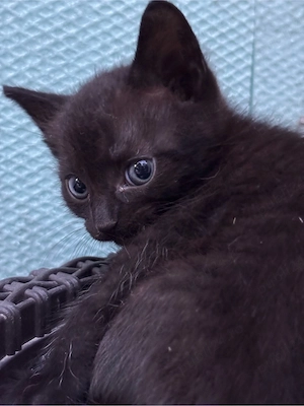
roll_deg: -1.4
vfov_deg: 36.8
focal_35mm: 52
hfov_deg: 28.0
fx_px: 609
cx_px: 152
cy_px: 203
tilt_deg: -11.7
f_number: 1.6
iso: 400
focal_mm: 5.96
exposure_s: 1/17
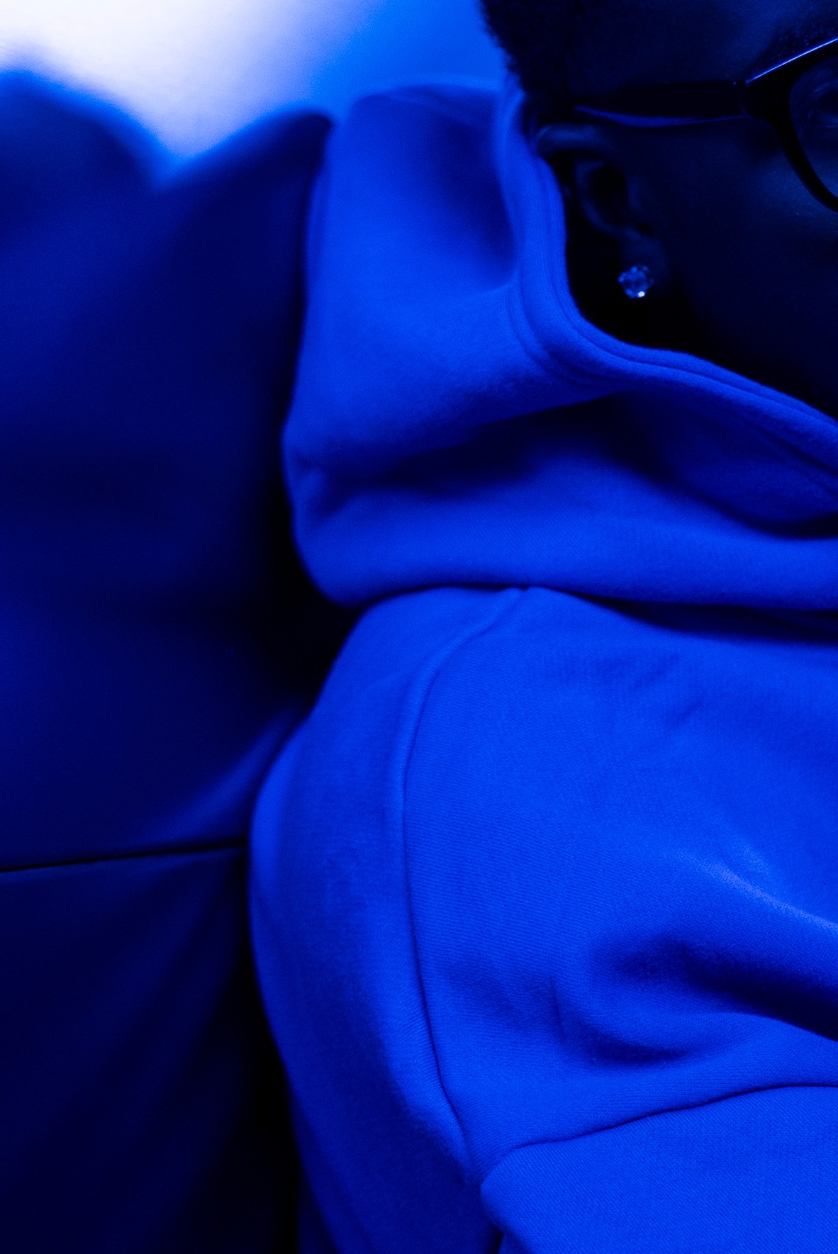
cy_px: 312
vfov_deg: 16.0
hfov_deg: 10.7
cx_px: 919
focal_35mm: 127
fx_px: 4427
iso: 1600
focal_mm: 53
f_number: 2.8
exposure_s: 1/100
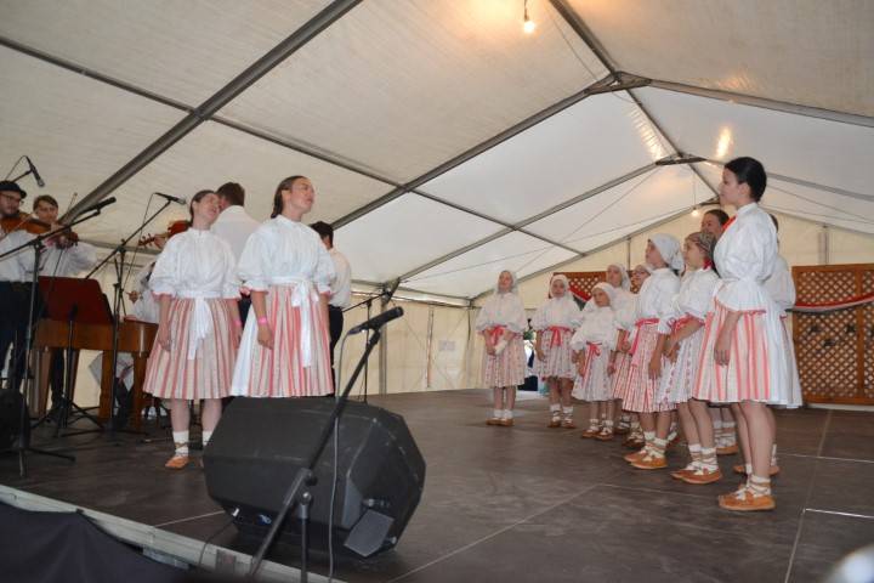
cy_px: 292
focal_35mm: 27
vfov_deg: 47.9
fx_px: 655
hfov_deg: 67.4
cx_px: 437
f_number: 3.5
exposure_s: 1/60
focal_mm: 18
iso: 1000
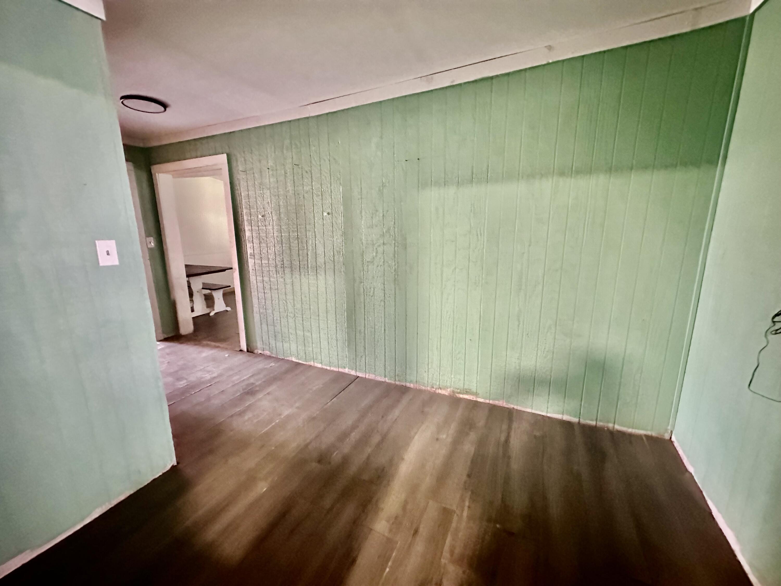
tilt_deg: -8.6
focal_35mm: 14
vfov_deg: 85.7
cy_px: 293
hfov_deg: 102.1
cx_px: 390
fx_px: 316
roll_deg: -0.1
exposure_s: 1/40
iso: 1250
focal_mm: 2.22
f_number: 2.2
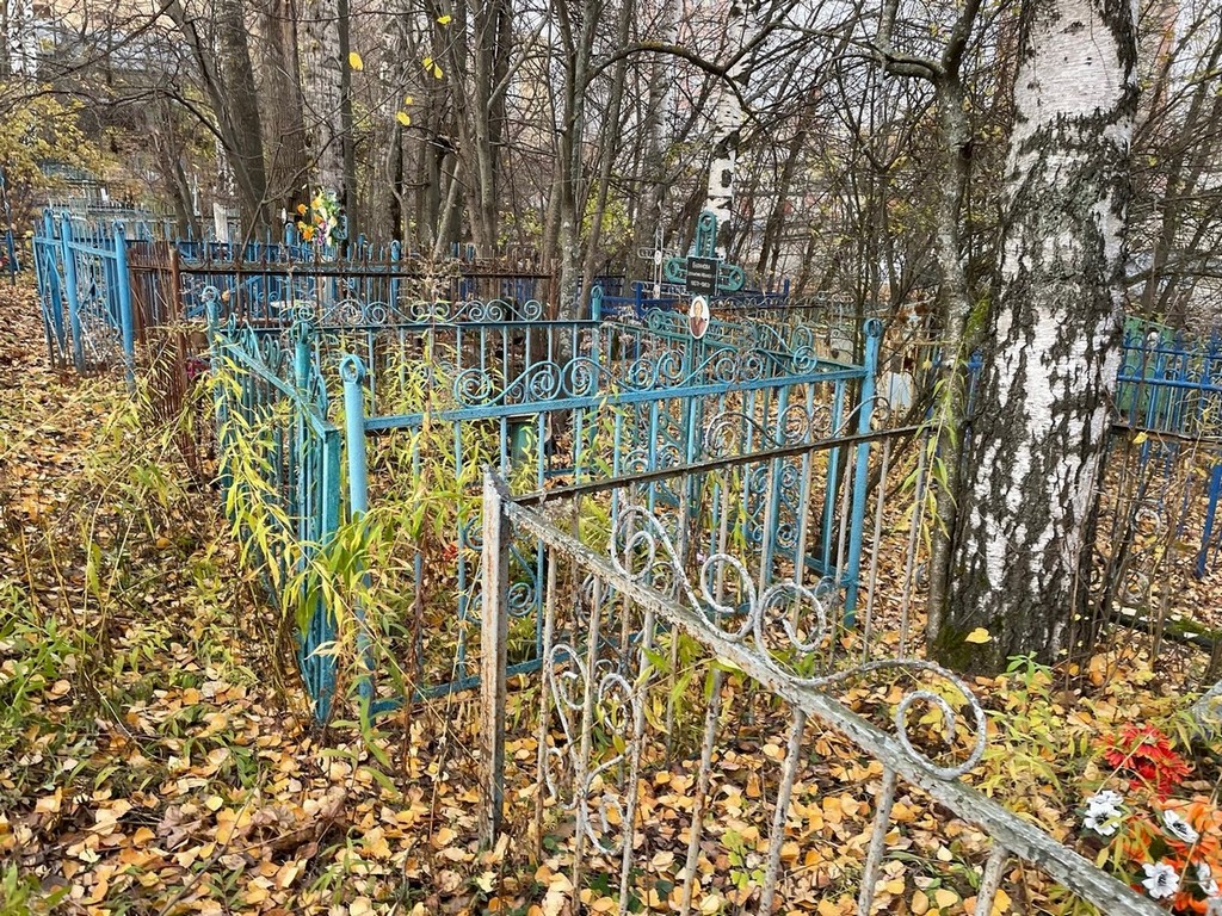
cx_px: 611
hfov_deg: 67.3
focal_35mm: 26
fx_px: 918
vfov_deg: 53.1
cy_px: 458
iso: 80
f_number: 1.6
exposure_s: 1/121
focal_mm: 4.2
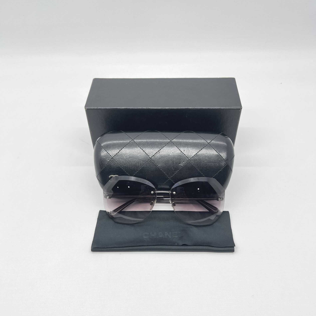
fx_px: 320
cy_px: 179
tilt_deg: -46.4
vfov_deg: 52.4
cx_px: 157
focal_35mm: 31
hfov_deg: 52.5
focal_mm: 5.7
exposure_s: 1/129
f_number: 1.5
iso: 32
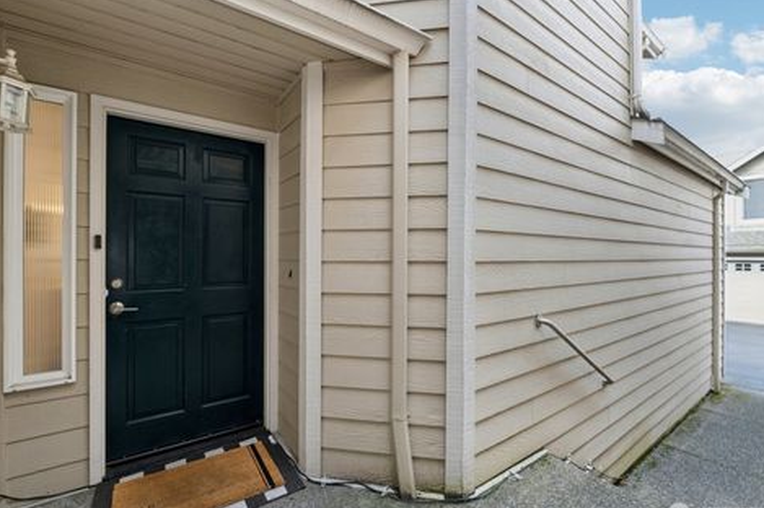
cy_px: 261
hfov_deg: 96.8
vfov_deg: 73.6
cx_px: 376
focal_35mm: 16
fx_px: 339
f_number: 9
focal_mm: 10
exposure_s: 1/8
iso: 250
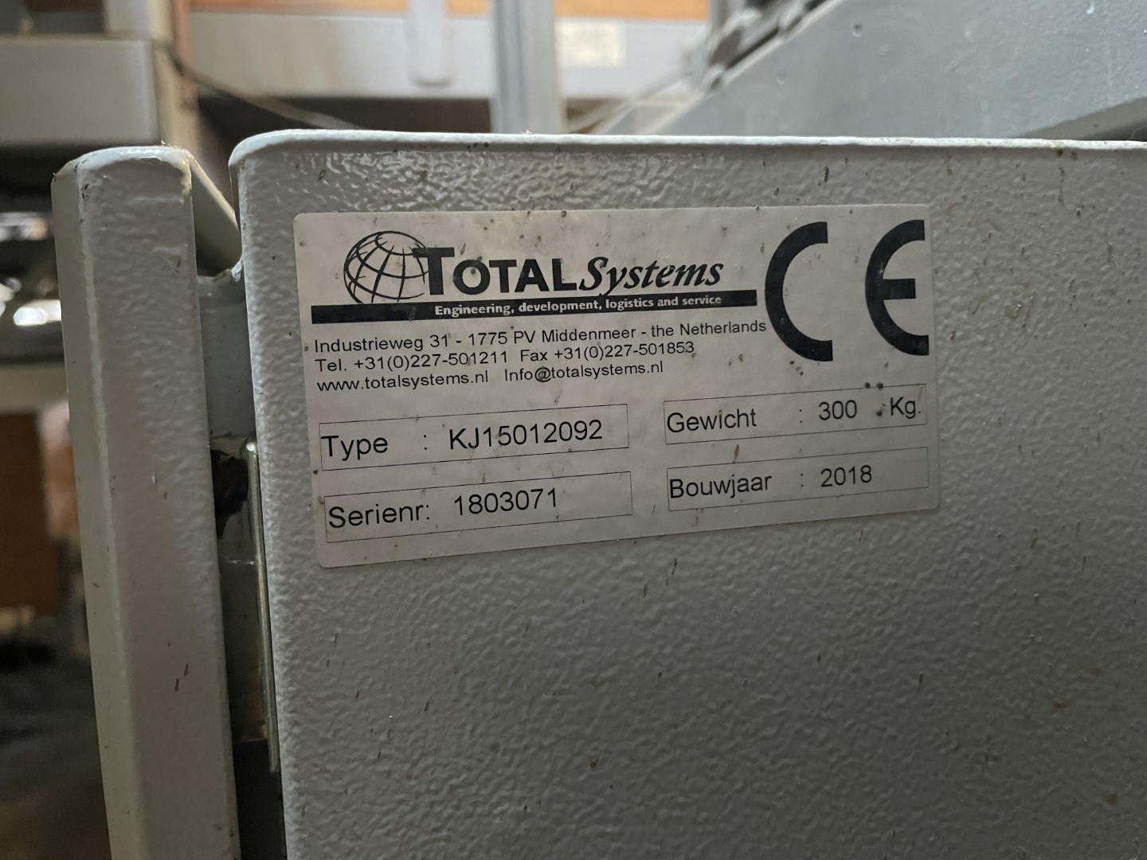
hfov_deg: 67.3
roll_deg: +2.7
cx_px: 574
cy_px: 430
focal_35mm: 26
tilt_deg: -5.5
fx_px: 862
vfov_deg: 53.1
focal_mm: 4.2
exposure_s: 1/25
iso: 640
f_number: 1.6
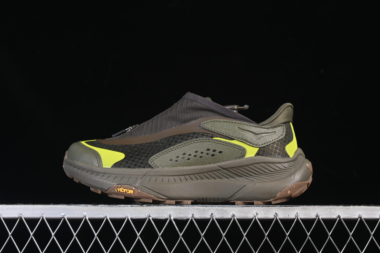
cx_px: 190
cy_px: 126
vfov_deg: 18.2
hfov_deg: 27.0
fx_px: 792
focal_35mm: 75
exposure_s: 1/60
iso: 160
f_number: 6.3
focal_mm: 50
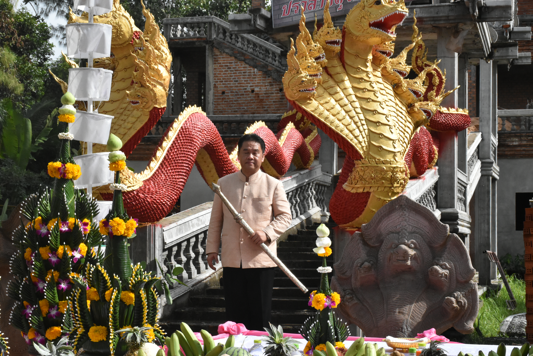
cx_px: 266
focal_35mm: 72
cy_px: 178
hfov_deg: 28.1
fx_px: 1066
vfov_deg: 18.9
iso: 2500
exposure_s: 1/1000
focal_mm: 48
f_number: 16
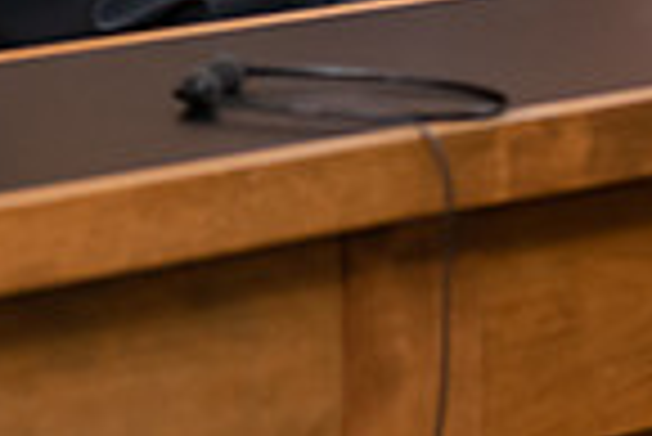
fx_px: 4496
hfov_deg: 8.3
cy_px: -429
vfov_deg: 5.4
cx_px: 387
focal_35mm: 248
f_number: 3.5
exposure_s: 1/200
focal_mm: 62
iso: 1250
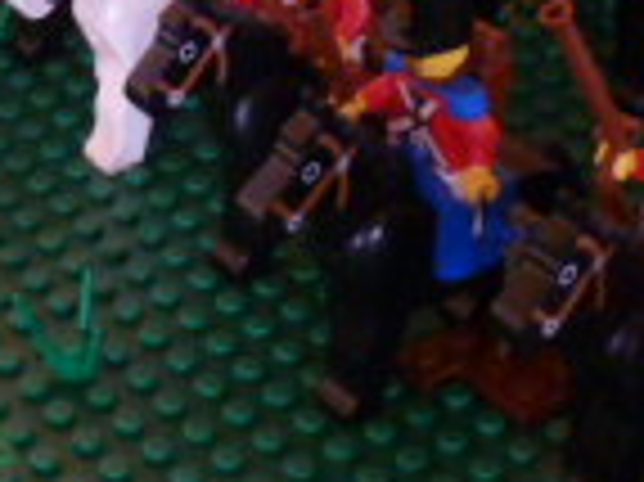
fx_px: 2417
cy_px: -104
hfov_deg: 15.0
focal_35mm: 130
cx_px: 72
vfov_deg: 11.2
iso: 400
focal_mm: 4.7
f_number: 3.4
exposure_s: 1/4
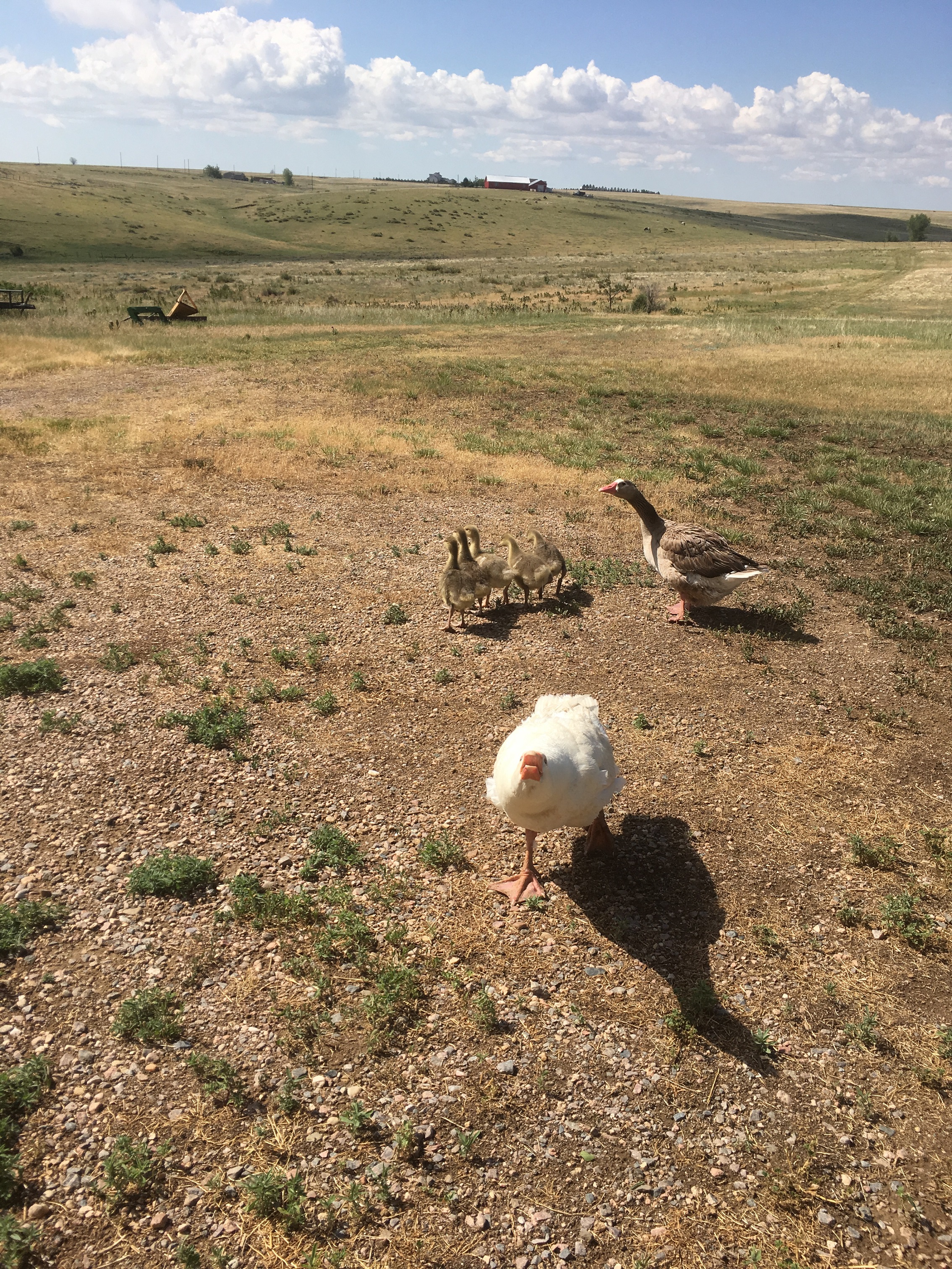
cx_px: 476
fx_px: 1063
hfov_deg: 48.2
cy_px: 634
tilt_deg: -19.8
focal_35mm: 29
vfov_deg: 61.7
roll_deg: -4.6
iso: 25
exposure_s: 1/1832
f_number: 2.2
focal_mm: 4.15
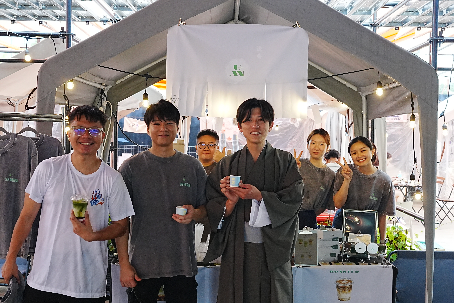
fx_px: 567
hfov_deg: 43.6
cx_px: 227
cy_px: 152
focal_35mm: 45
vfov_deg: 29.9
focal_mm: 30
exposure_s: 1/200
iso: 4000
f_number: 6.3
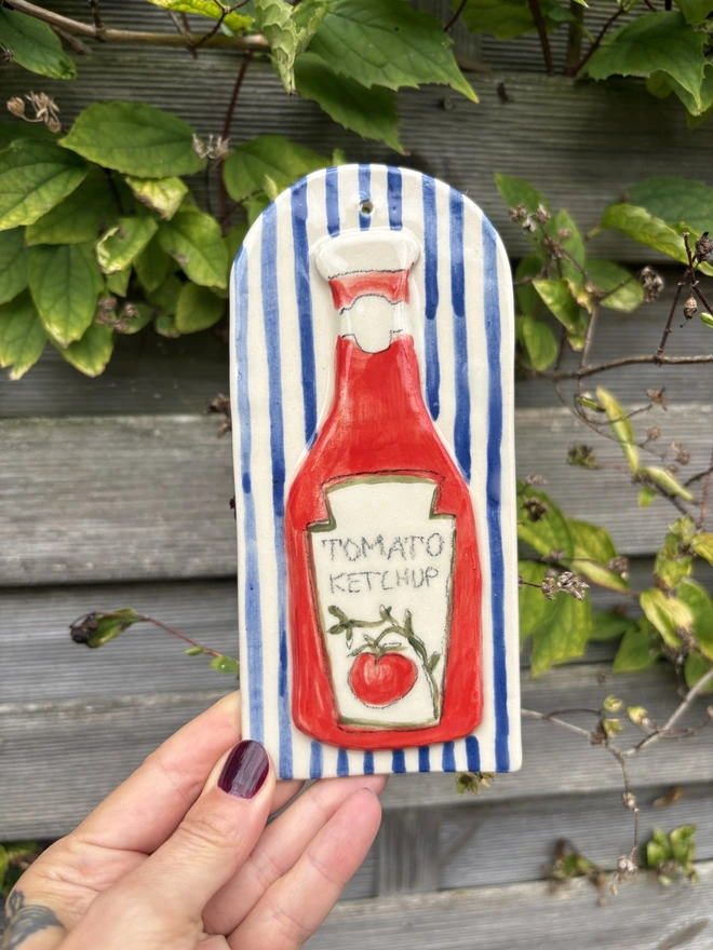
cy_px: 475
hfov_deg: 53.1
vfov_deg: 67.3
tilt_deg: -14.7
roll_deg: -1.1
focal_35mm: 26
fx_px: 714
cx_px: 356
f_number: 1.6
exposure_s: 1/731
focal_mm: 5.96
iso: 50
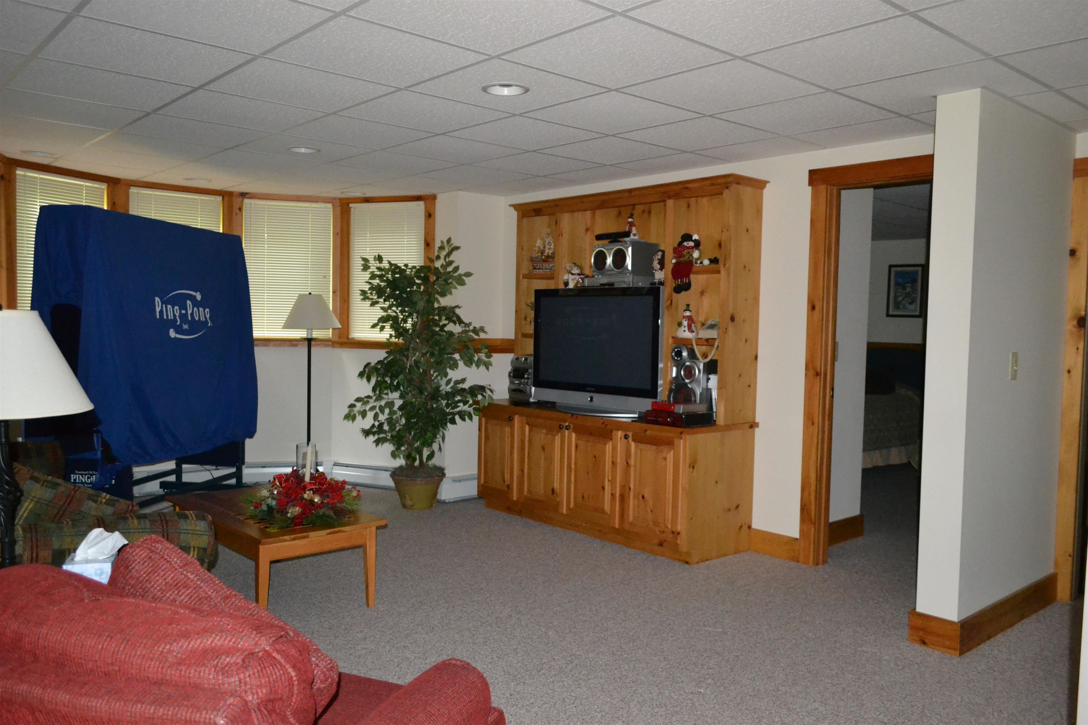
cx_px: 544
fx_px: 816
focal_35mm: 27
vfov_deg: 47.9
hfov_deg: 67.4
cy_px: 362
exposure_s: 1/60
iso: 3200
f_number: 3.5
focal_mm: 18
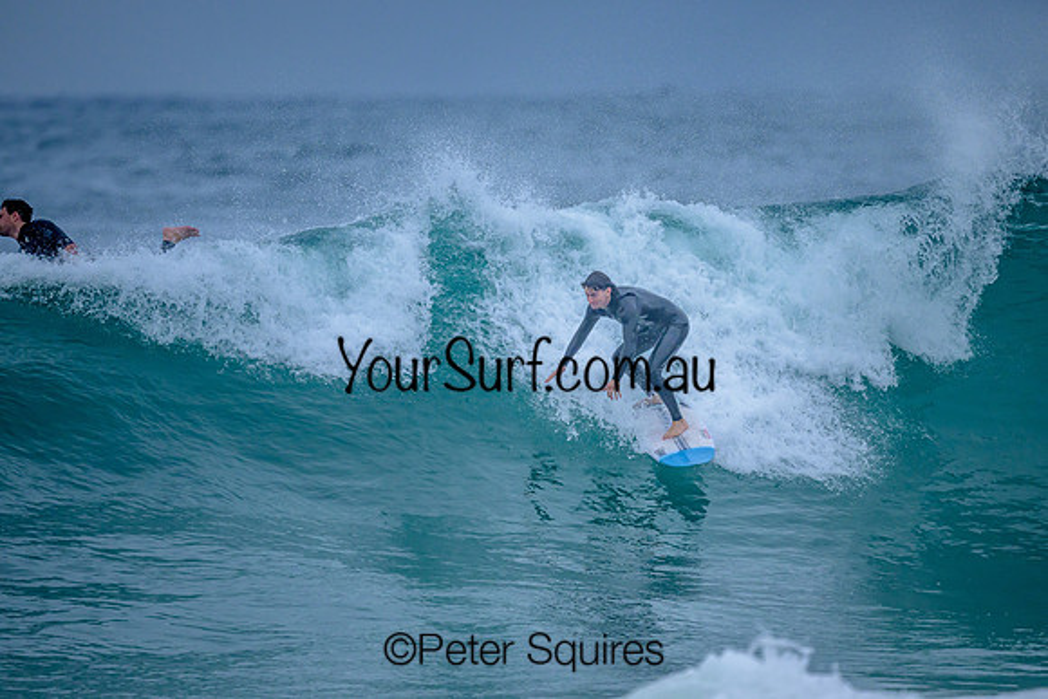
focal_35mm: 820
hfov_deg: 2.5
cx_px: 524
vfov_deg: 1.7
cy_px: 350
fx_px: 23863
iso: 1400
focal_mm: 800
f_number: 6.3
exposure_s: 1/3200
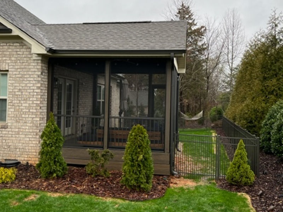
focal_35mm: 26
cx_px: 142
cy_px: 106
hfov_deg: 67.3
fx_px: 213
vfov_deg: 53.1
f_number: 1.6
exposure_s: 1/416
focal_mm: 5.1
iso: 50
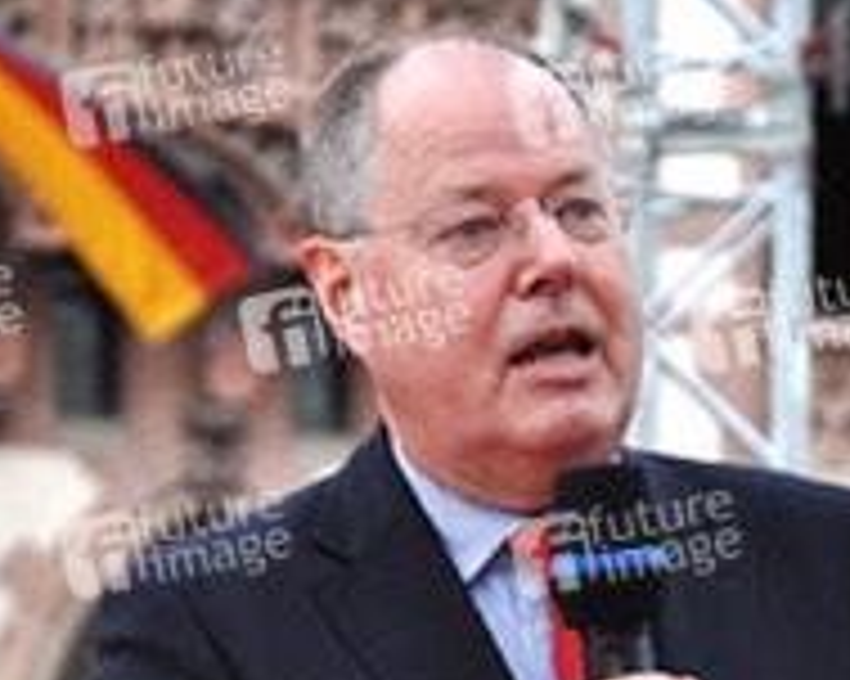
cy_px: 657
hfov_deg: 6.4
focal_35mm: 302
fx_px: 7593
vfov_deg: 5.1
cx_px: 686
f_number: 5.6
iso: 400
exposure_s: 1/400
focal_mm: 90
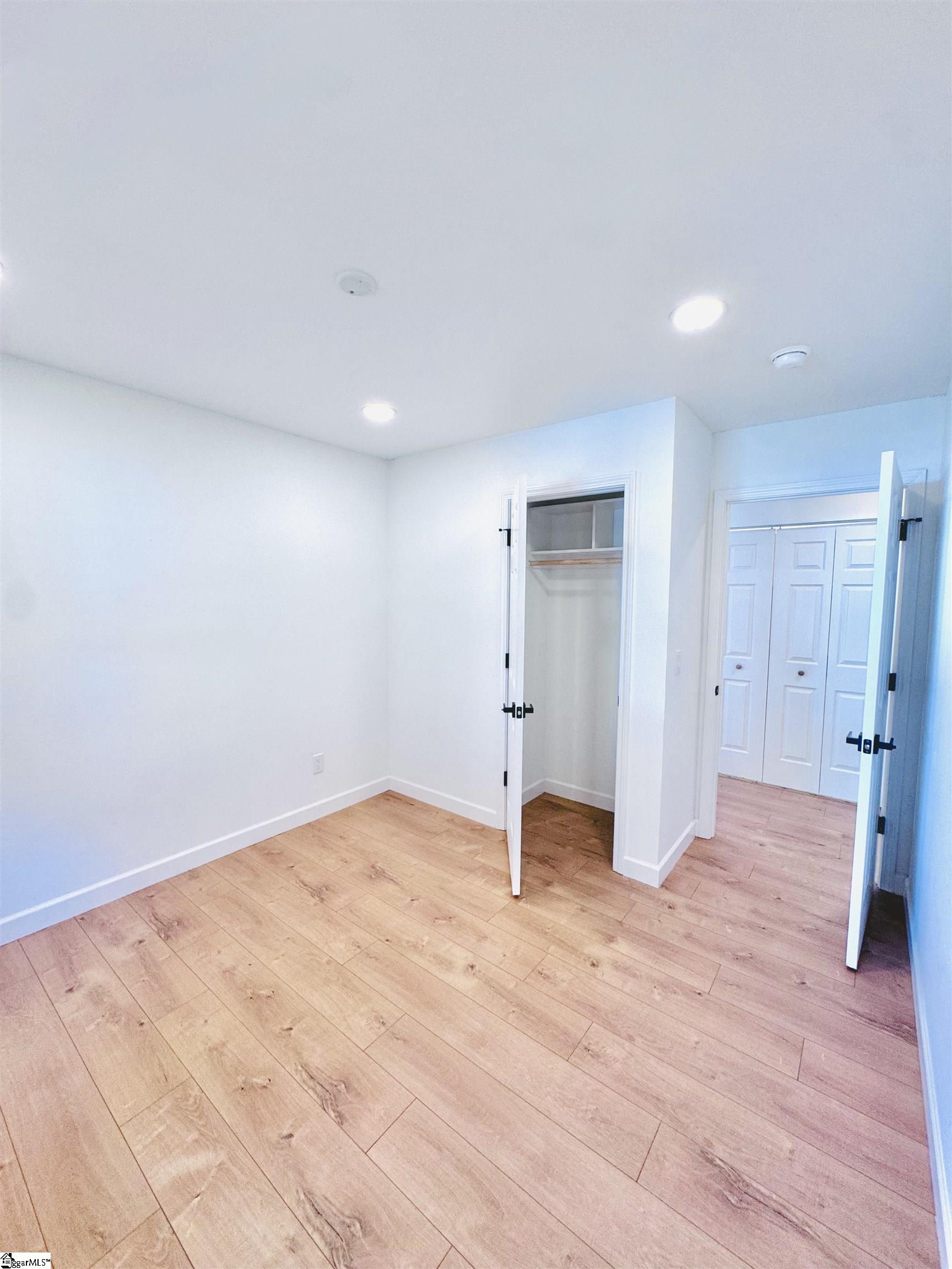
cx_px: 476
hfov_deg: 85.7
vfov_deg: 102.1
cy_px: 634
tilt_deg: -4.3
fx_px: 513
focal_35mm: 14
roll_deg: +0.3
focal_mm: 2.22
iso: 125
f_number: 2.2
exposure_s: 1/120
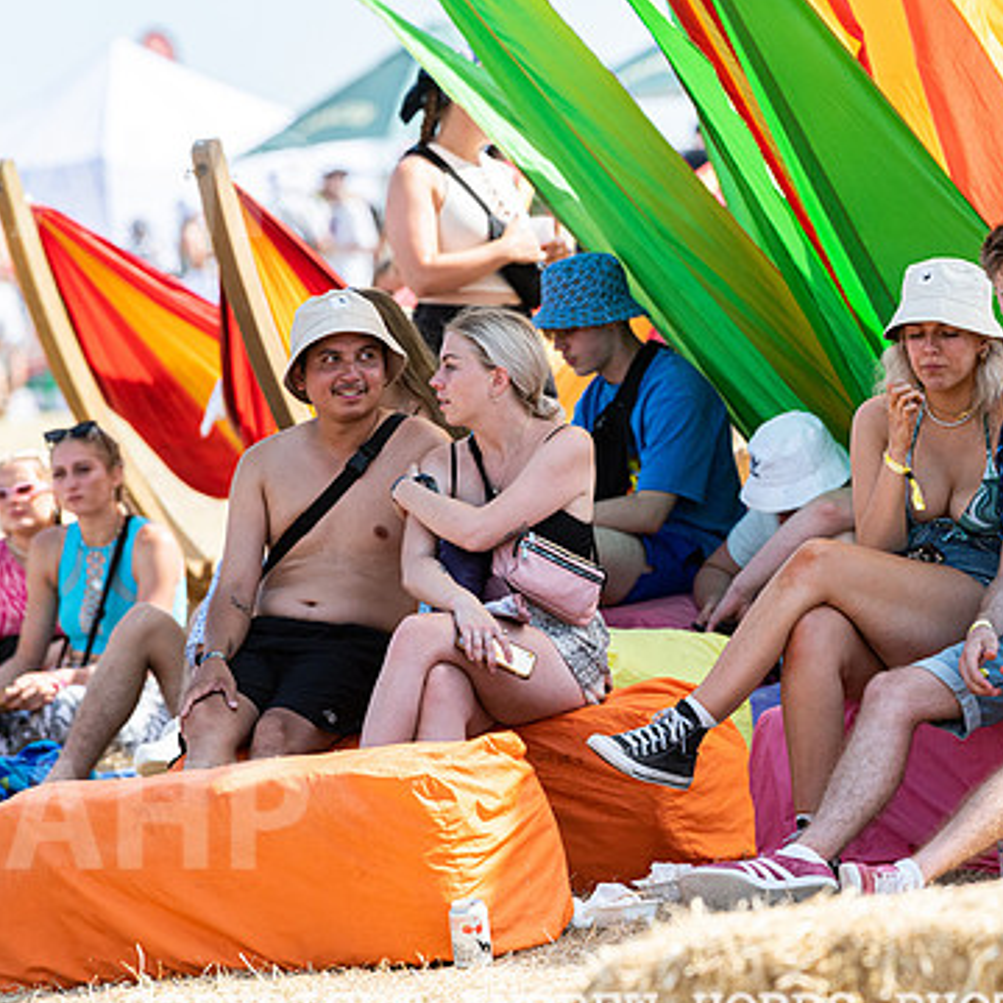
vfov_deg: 5.7
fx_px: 10097
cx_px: 791
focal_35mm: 308
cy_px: 447
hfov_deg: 5.7
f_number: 4.5
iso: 360
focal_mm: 200
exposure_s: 1/2500
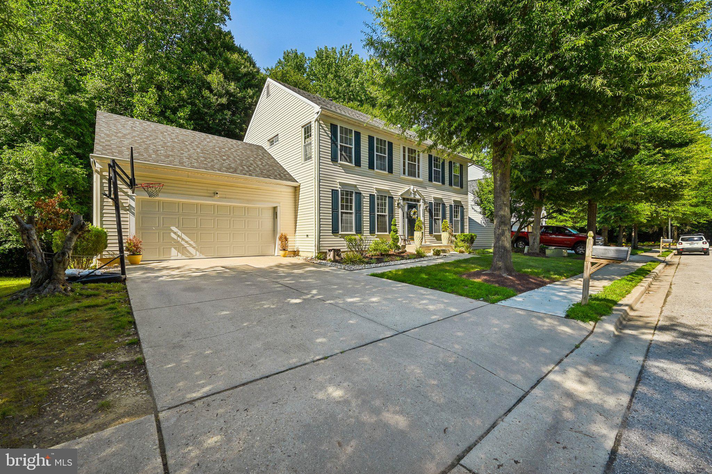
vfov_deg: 81.2
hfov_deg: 104.3
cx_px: 356
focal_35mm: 14
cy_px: 237
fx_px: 277
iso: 100
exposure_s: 1/320
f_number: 8
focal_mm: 14
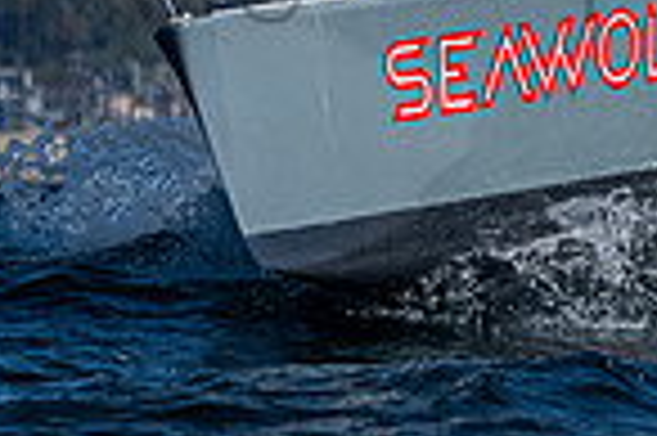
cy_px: -376
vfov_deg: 0.9
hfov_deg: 1.3
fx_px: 28930
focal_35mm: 1587
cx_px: 1148
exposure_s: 1/8000
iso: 400
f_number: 5.3
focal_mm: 290
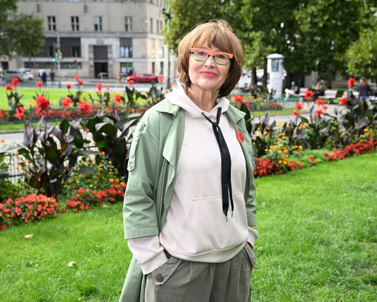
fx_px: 469
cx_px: 193
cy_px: 151
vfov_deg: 35.7
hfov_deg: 43.8
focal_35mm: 42
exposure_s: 1/400
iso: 250
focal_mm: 37
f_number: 4.5
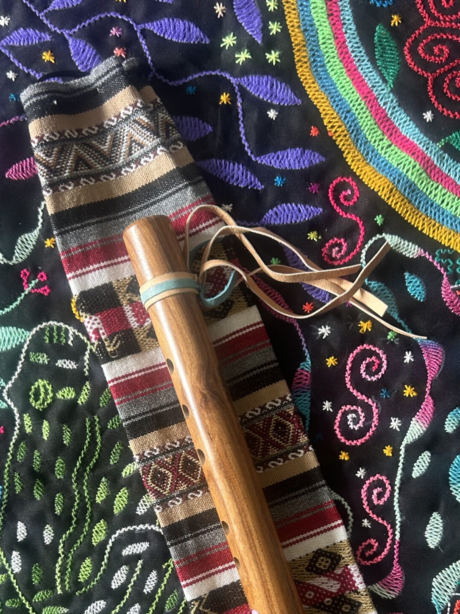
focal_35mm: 46
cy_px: 516
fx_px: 815
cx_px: 226
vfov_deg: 39.2
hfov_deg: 31.5
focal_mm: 5.7
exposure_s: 1/60
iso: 160
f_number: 1.5
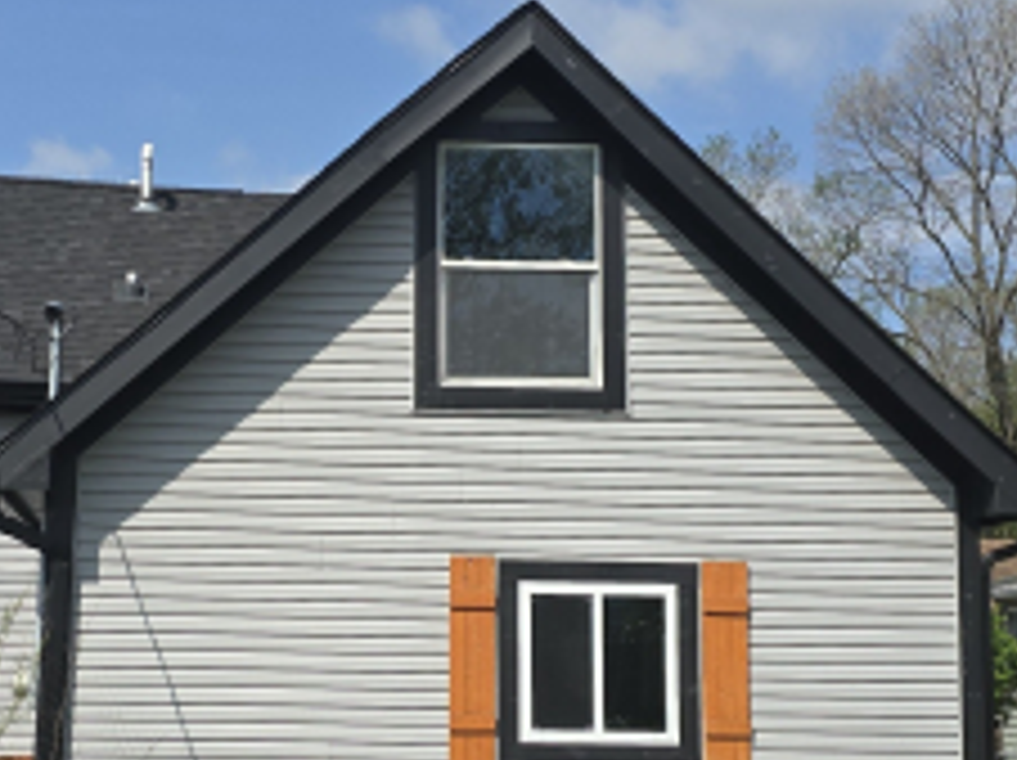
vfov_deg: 21.6
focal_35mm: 68
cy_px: 423
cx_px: 308
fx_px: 1996
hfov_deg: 28.3
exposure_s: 1/1208
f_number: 1.7
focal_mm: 6.3
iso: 12
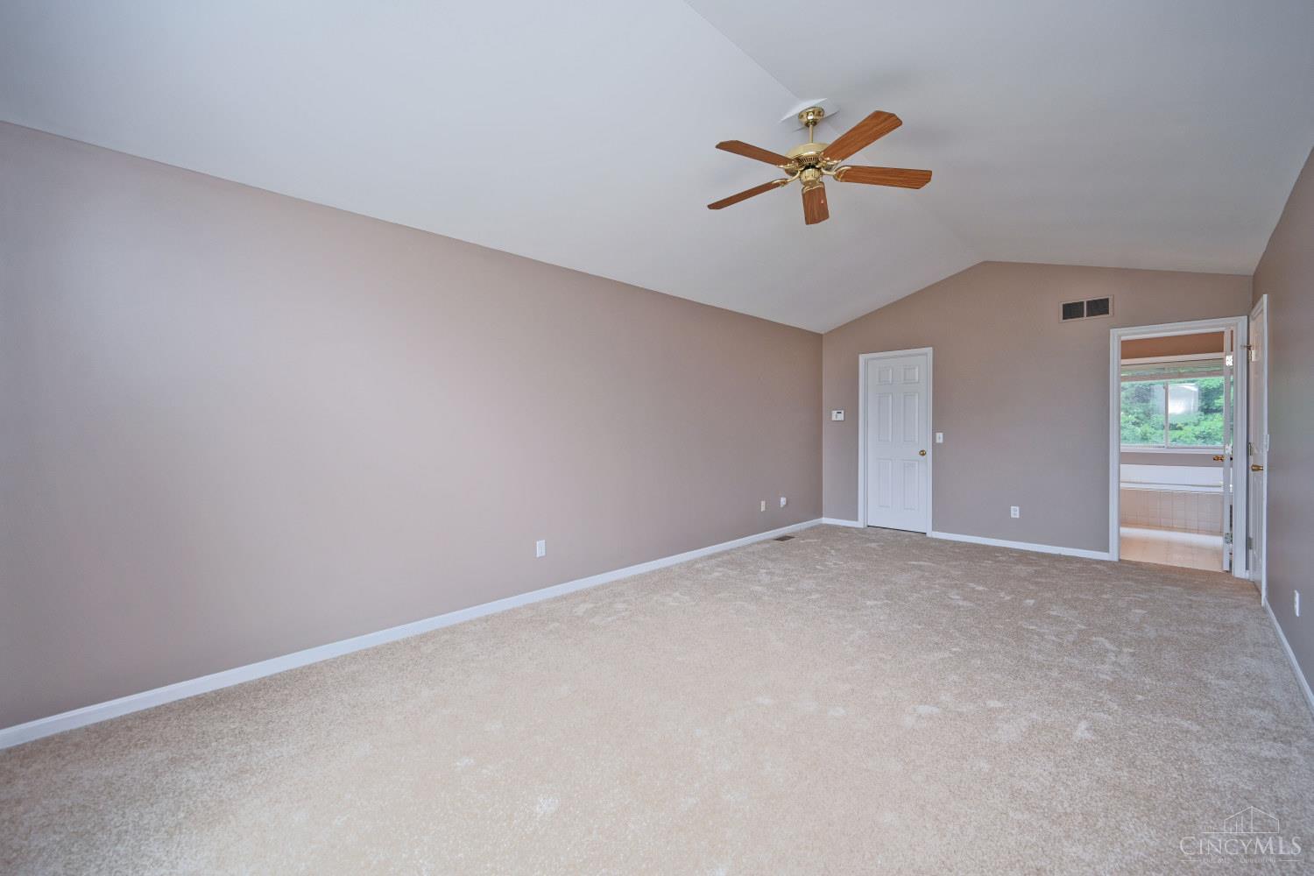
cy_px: 438
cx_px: 657
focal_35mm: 14
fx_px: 511
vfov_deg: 81.2
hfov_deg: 104.3
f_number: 4
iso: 320
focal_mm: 14
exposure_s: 1/60
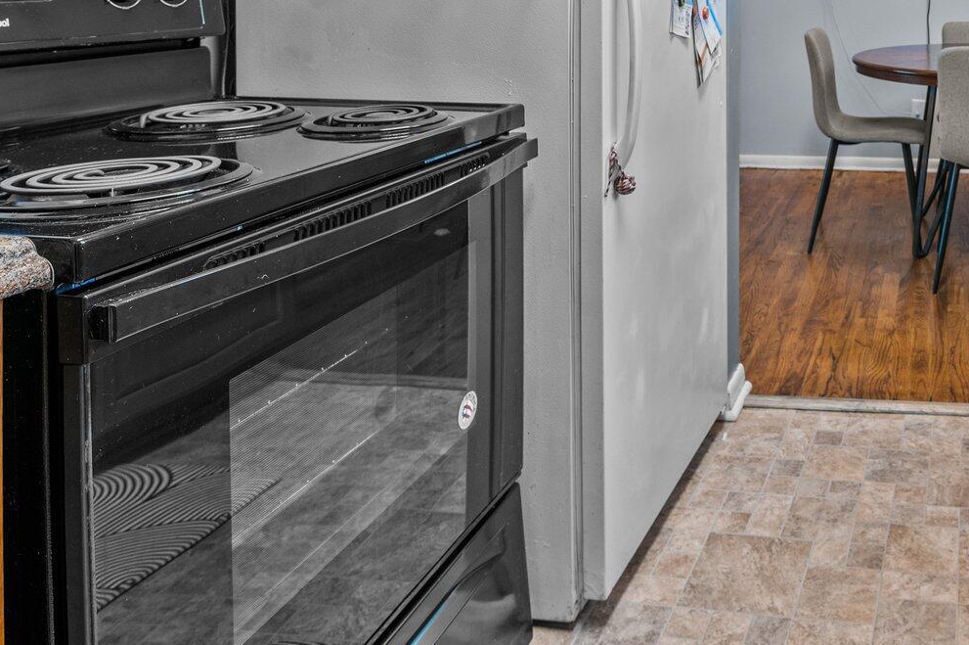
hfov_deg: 52.1
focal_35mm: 31
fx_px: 834
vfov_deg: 37.5
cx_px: 895
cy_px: -7
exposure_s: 1/3
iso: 400
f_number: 6.3
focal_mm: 15
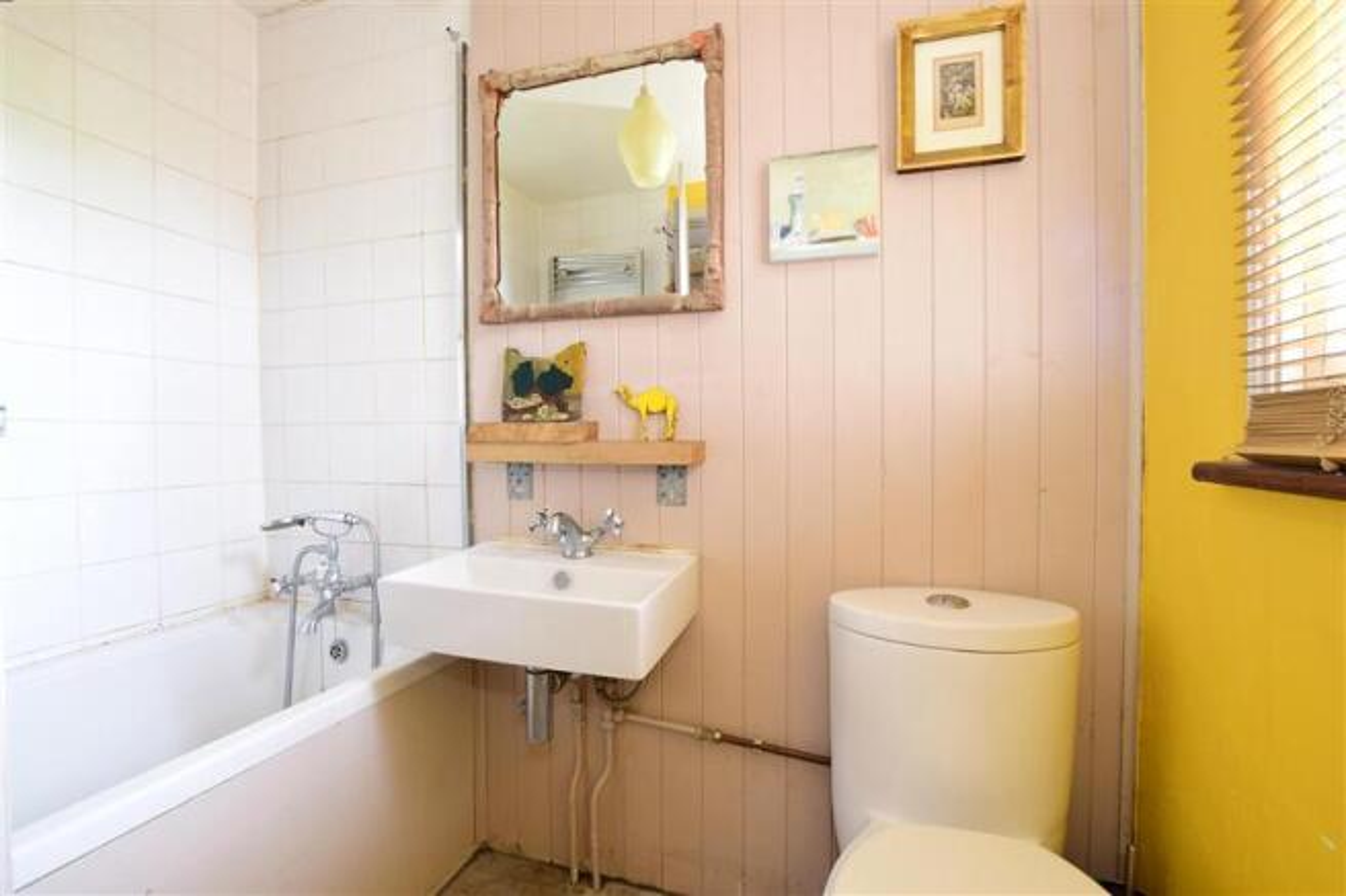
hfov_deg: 100.4
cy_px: 448
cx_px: 673
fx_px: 561
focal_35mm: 15
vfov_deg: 77.3
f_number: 6.3
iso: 200
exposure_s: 1/1.6
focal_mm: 10
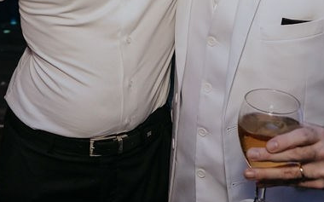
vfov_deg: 21.3
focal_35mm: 58
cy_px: -14
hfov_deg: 34.7
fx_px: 512
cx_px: 100
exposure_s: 1/160
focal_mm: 20
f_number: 3.2
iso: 1600
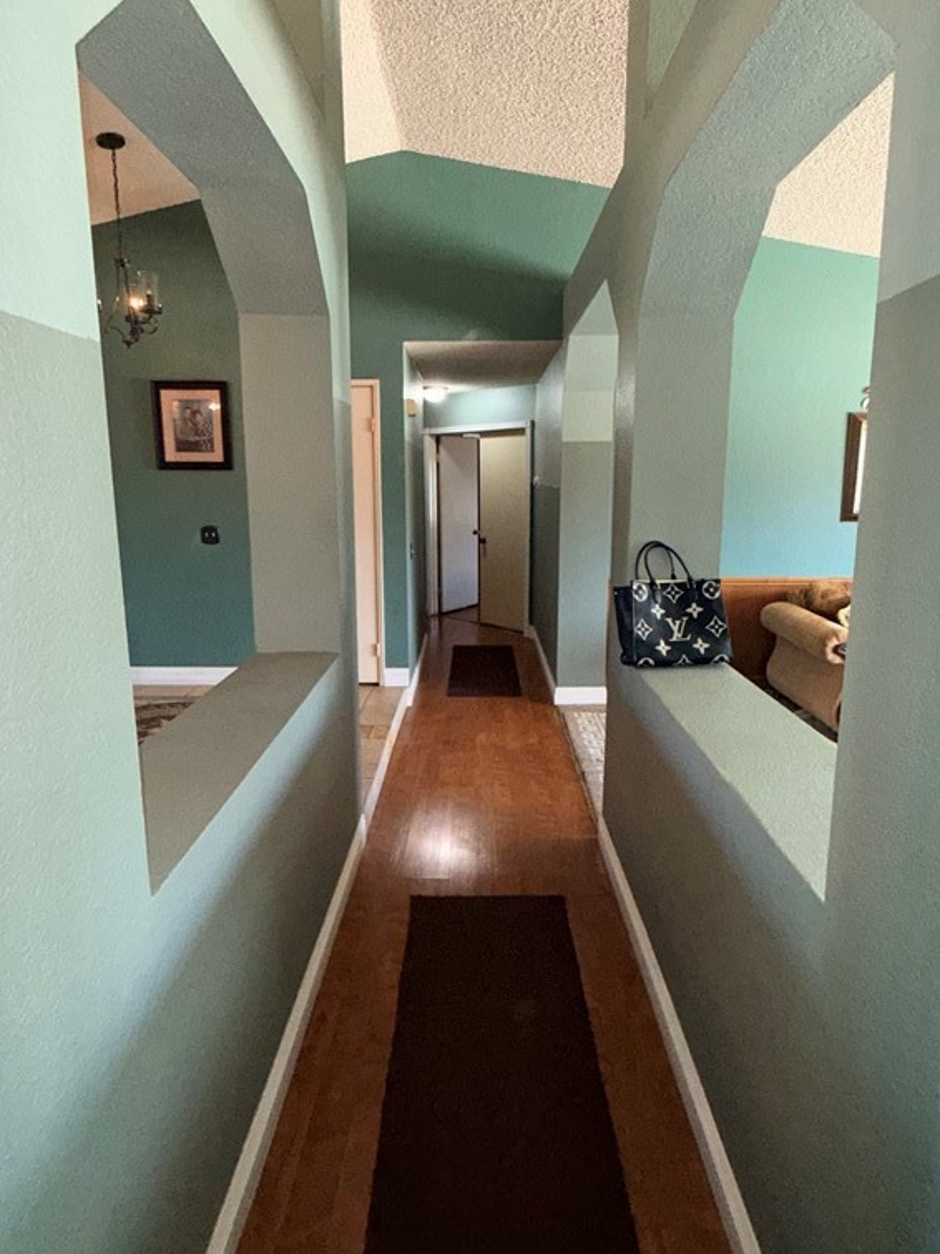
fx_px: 688
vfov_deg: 84.6
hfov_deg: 68.7
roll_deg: +0.6
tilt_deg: -9.0
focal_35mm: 19
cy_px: 586
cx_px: 465
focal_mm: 2.22
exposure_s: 1/60
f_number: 2.2
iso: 200
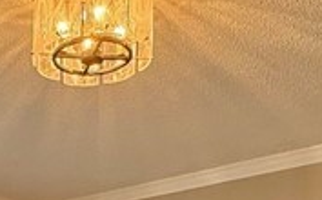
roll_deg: -1.3
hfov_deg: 23.0
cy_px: 429
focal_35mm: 86
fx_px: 754
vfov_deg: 12.8
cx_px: -11
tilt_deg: -2.6
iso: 160
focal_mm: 2.22
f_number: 2.2
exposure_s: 1/120
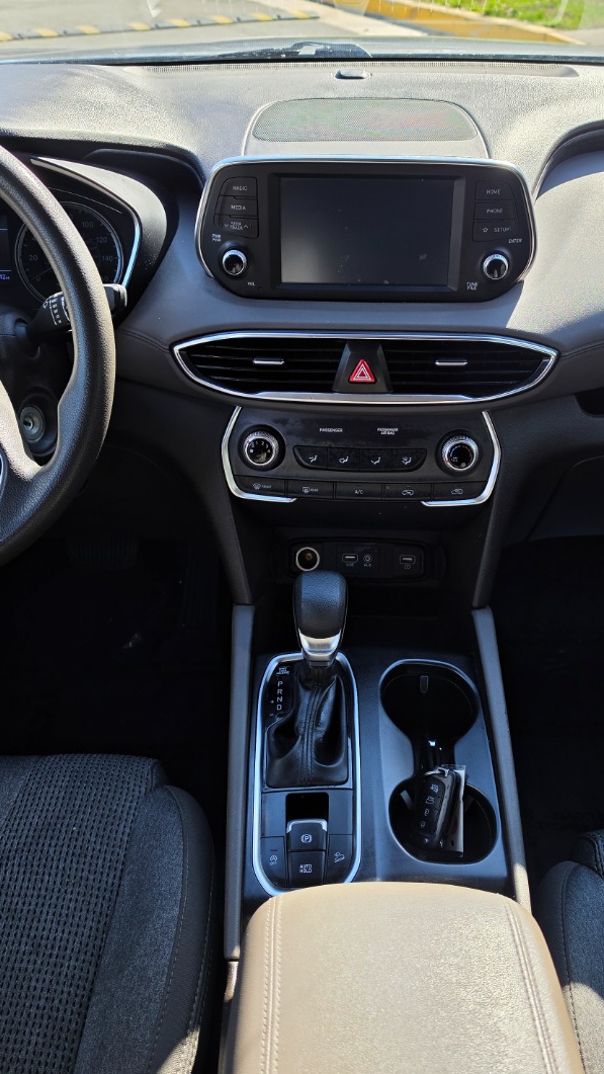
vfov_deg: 58.0
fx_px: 968
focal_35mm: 34
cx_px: 344
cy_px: 536
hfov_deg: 34.6
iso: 10
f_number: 1.4
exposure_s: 1/233
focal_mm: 6.5
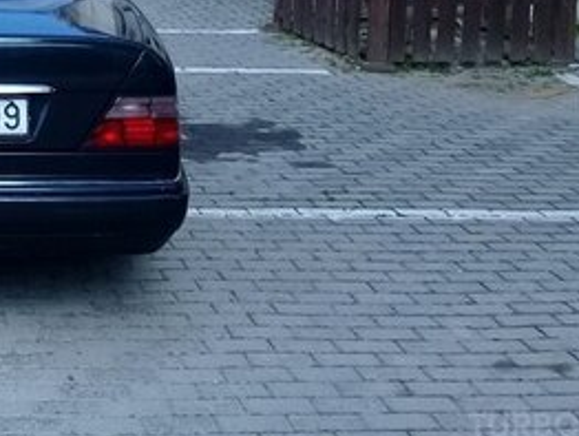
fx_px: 1306
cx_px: -84
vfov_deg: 18.0
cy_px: -83
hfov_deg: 23.2
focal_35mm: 78
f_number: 2.2
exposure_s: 1/612
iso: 64
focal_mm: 3.3
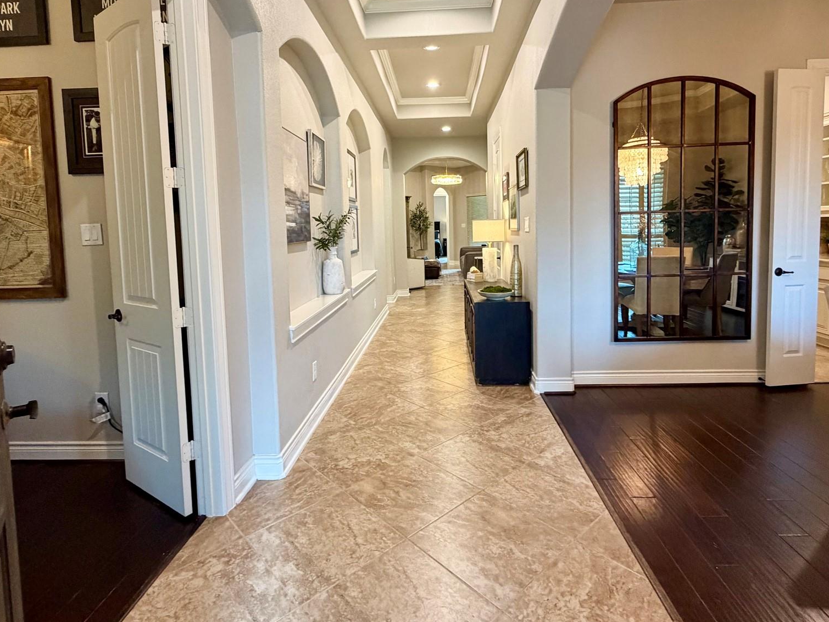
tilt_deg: -3.5
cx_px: 424
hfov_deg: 84.6
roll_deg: +1.8
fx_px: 455
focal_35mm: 19
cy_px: 258
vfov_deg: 68.2
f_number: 2.2
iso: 400
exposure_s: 1/60
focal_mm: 2.22
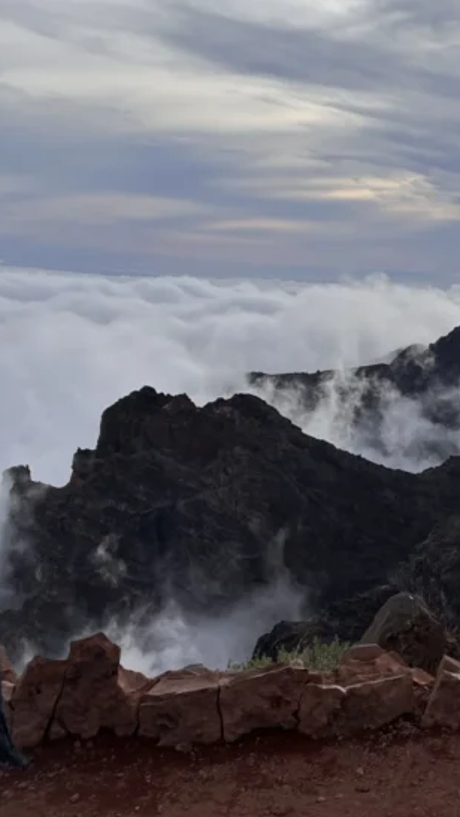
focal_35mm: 53
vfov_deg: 39.0
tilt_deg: -4.4
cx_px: 423
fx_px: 1148
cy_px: 333
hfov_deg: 22.1
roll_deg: -2.2
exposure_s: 1/5076
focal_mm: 5.1
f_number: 1.6
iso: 50
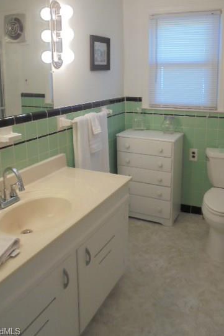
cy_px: 138
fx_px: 298
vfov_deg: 58.3
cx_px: 125
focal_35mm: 32
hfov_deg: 41.1
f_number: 3.5
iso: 100
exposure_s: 1/30
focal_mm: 4.6
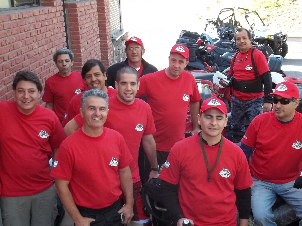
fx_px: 471
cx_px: 173
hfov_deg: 35.5
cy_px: 147
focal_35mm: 54
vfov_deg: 26.9
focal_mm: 5.9
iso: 64
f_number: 3.3
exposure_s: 1/50
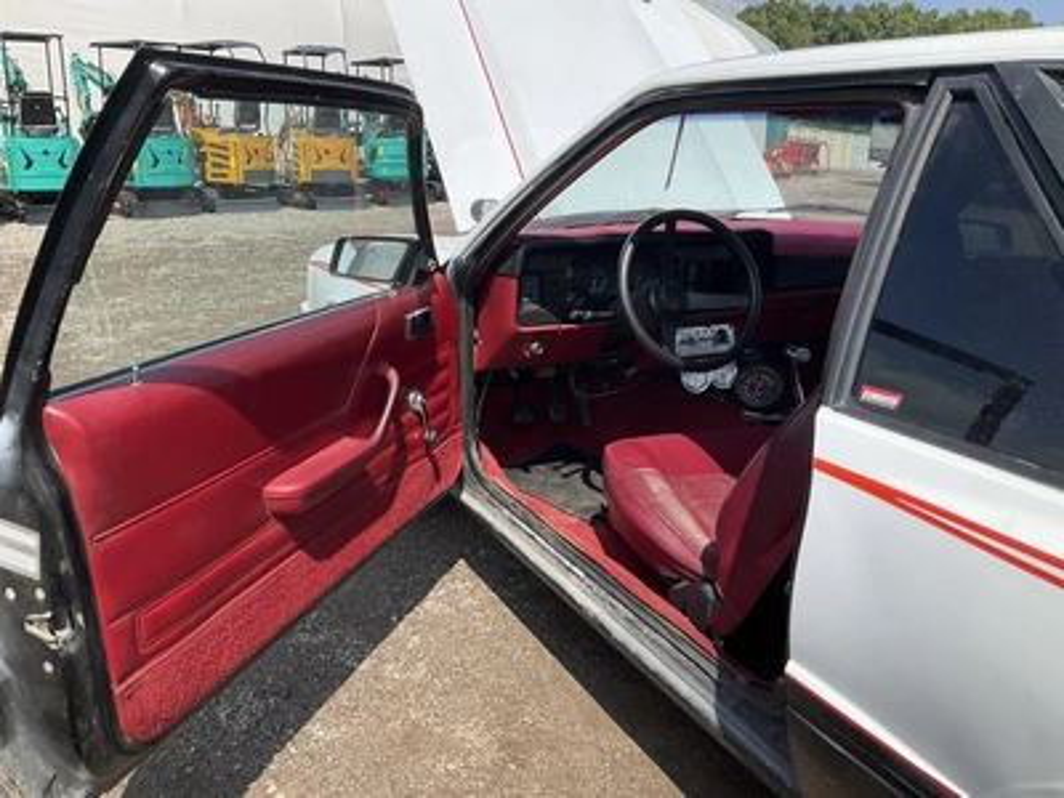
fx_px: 891
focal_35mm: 29
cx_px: 532
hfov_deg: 61.7
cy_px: 399
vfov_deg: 48.2
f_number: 1.8
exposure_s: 1/1675
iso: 25
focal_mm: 3
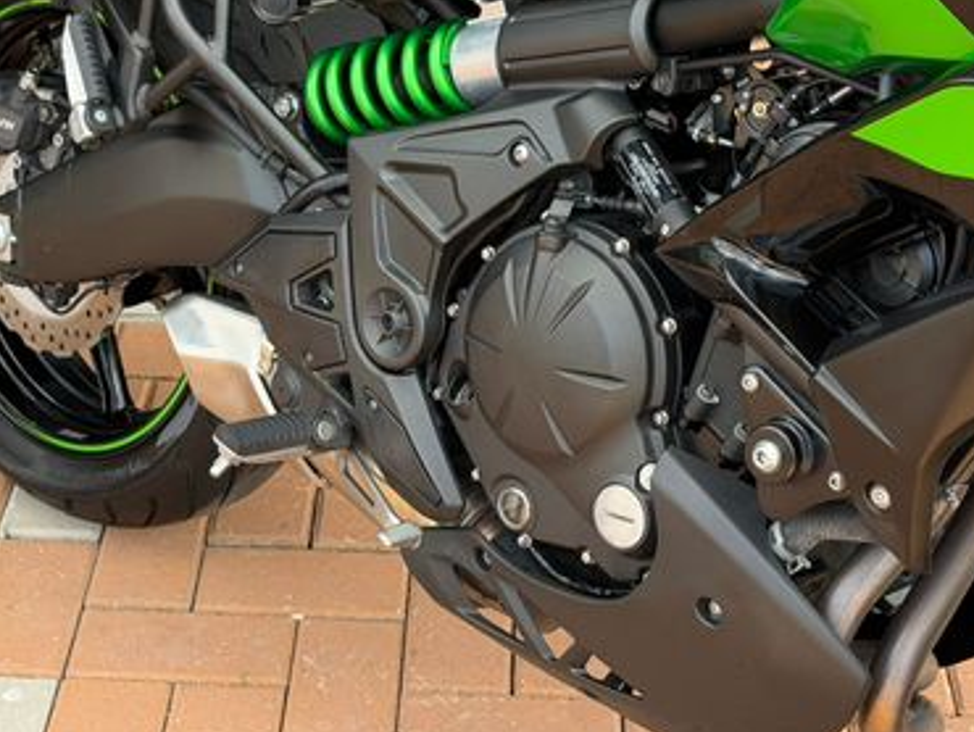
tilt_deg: -28.5
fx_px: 2337
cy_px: 279
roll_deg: -2.2
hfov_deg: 23.5
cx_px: 503
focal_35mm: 83
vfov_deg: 17.8
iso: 80
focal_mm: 6.76
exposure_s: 1/458
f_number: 1.78
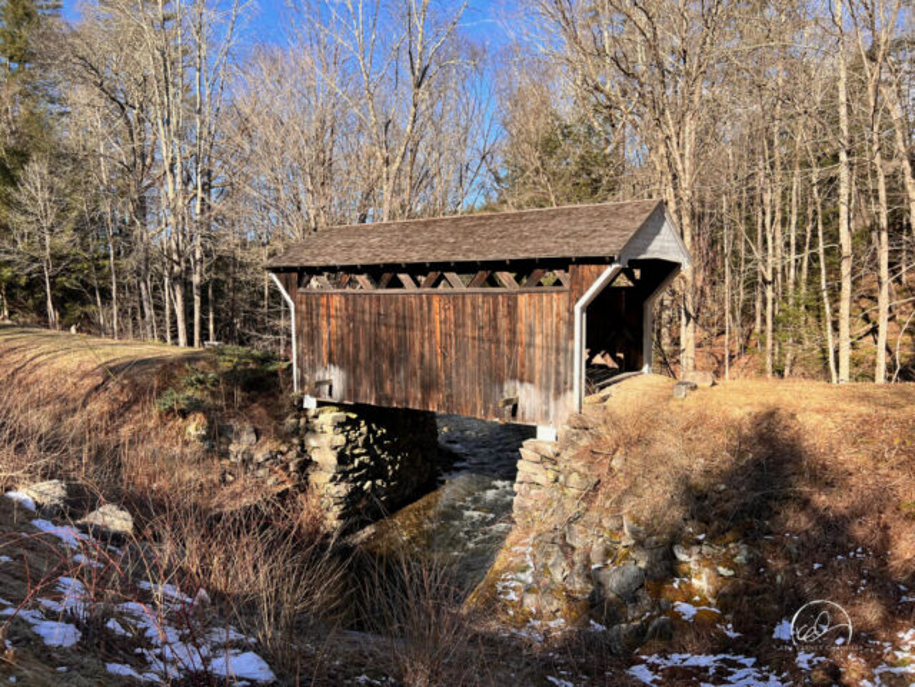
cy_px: 344
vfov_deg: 53.1
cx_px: 458
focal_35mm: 26
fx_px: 687
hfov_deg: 67.3
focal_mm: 5.7
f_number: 1.5
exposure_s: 1/1511
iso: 50
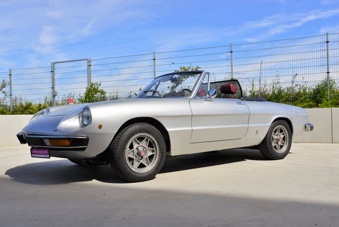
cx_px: 170
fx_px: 302
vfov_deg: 41.2
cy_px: 114
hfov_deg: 58.7
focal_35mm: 32
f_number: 9
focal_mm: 32
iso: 100
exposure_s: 1/320
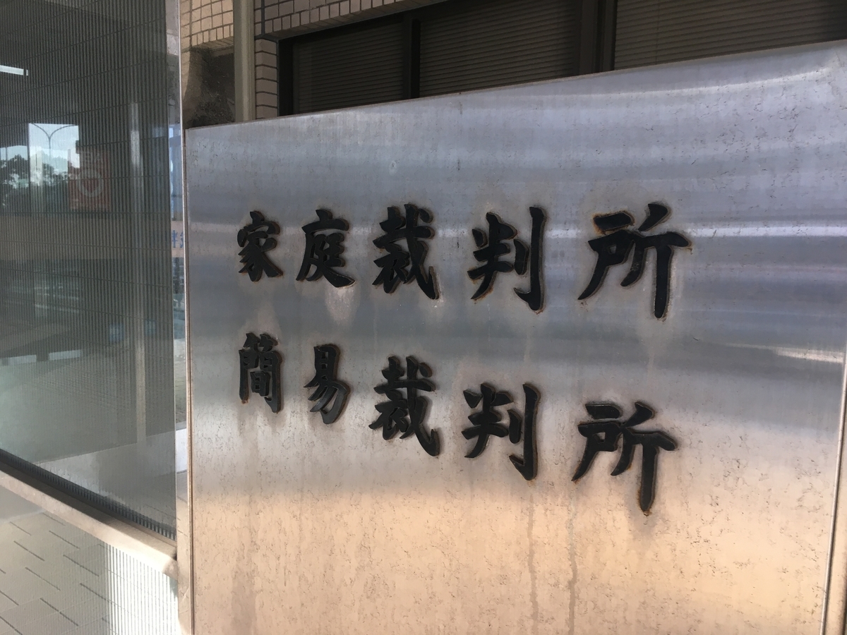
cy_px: 318
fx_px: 710
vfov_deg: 48.2
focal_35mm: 29
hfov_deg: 61.7
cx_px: 424
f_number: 2.2
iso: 25
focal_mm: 4.15
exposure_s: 1/40
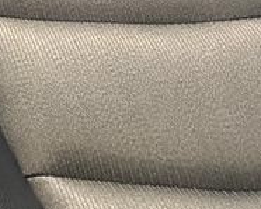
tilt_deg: -37.4
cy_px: -411
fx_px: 1244
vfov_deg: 8.2
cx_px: -427
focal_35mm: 161
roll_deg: +0.6
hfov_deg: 10.0
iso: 800
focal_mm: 6.76
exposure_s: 1/60
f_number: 1.78
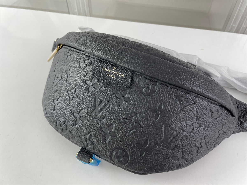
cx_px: 124
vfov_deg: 53.1
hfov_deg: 67.3
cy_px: 92
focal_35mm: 26
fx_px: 186
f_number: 1.6
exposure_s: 1/100
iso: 80
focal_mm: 4.2
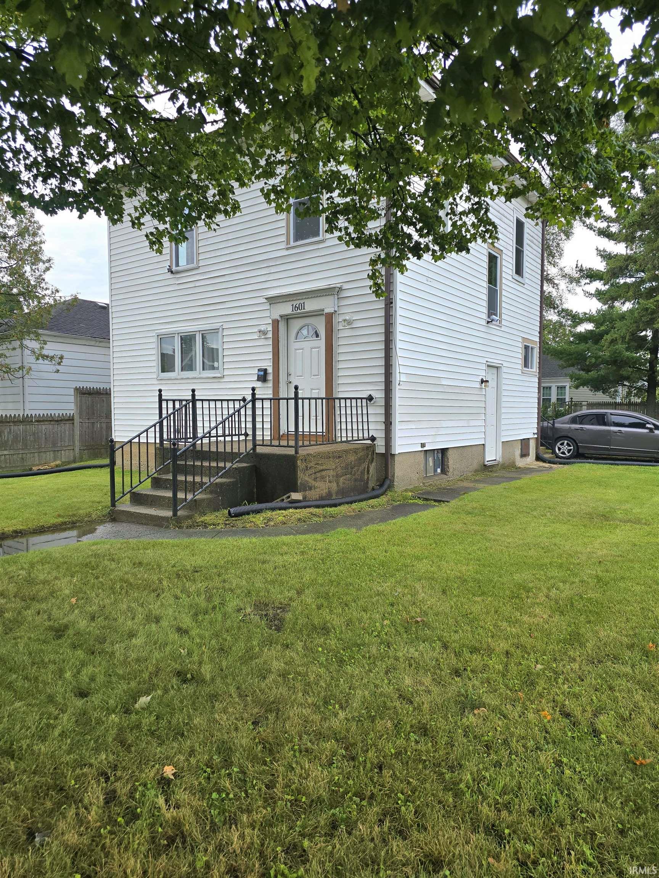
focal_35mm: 23
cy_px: 439
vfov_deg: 73.9
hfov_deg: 58.9
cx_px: 330
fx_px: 584
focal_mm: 6.3
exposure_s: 1/145
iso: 12
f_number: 1.7
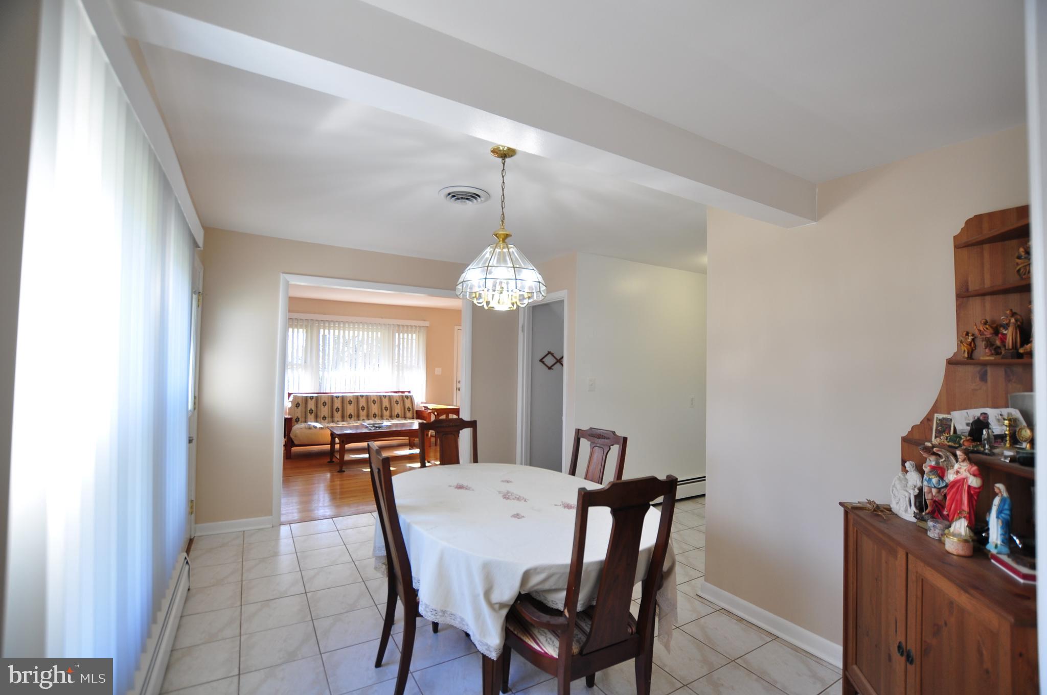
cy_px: 348
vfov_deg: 77.2
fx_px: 436
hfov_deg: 100.5
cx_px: 524
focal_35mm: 15
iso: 200
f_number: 3.5
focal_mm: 10
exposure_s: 1/30
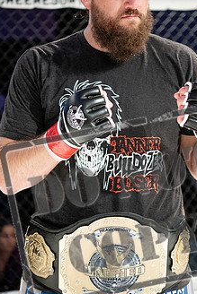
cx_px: 124
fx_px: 787
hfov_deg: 14.3
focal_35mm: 96
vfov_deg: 21.2
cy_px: 129
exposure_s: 1/1000
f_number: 2.8
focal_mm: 70
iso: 2000
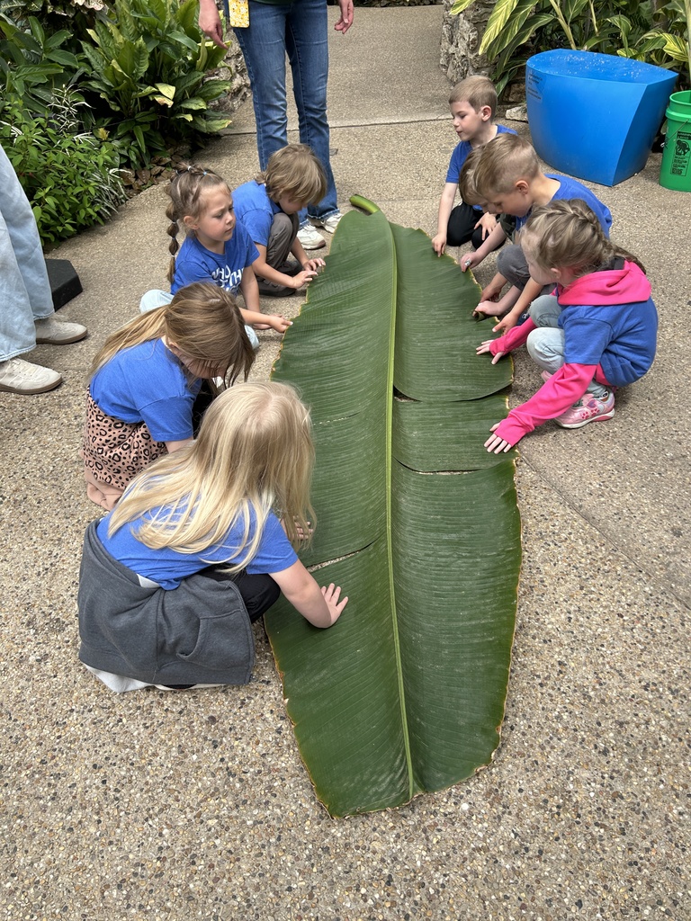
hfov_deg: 53.1
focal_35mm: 26
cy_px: 460
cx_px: 346
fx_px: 692
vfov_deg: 67.3
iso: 50
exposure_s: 1/887
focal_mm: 5.7
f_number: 1.5
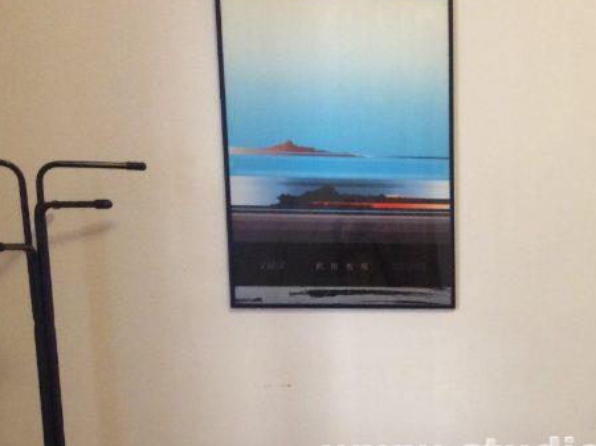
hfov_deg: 28.2
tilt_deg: -11.4
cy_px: 454
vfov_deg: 21.4
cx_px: 542
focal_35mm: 66
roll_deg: -0.8
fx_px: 1136
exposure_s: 1/25
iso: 250
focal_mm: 4.15
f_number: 2.2
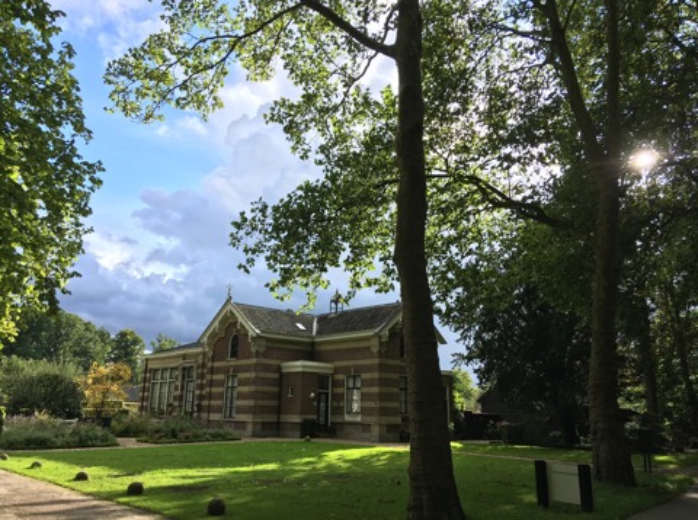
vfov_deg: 48.1
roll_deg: -1.7
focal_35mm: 29
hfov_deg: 61.8
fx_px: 584
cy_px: 260
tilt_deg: +15.3
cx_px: 349
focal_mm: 4.15
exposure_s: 1/516
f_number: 2.2
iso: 25
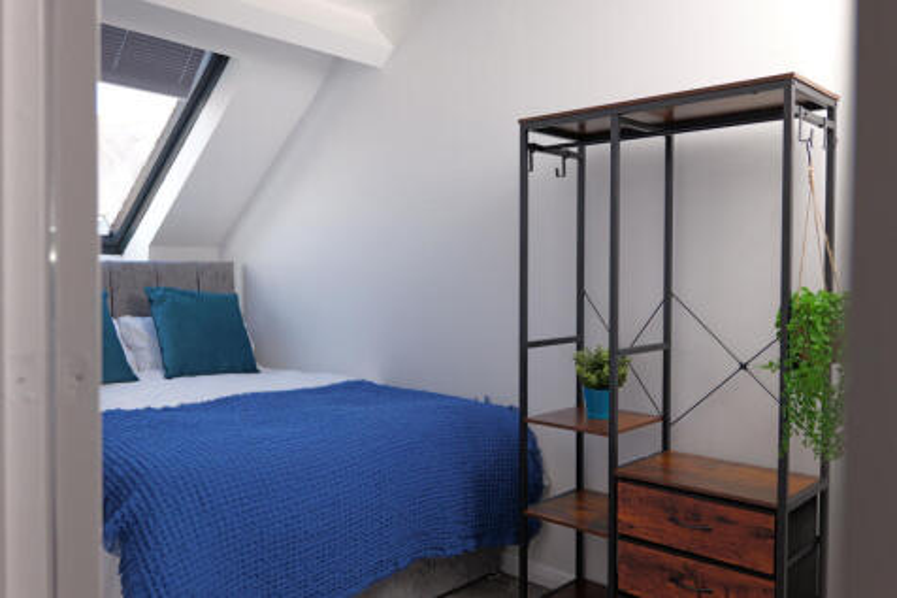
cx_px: 448
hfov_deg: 63.7
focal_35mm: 29
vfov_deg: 44.9
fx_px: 722
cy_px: 299
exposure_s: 1/1000
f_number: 2.8
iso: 800
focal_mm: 29
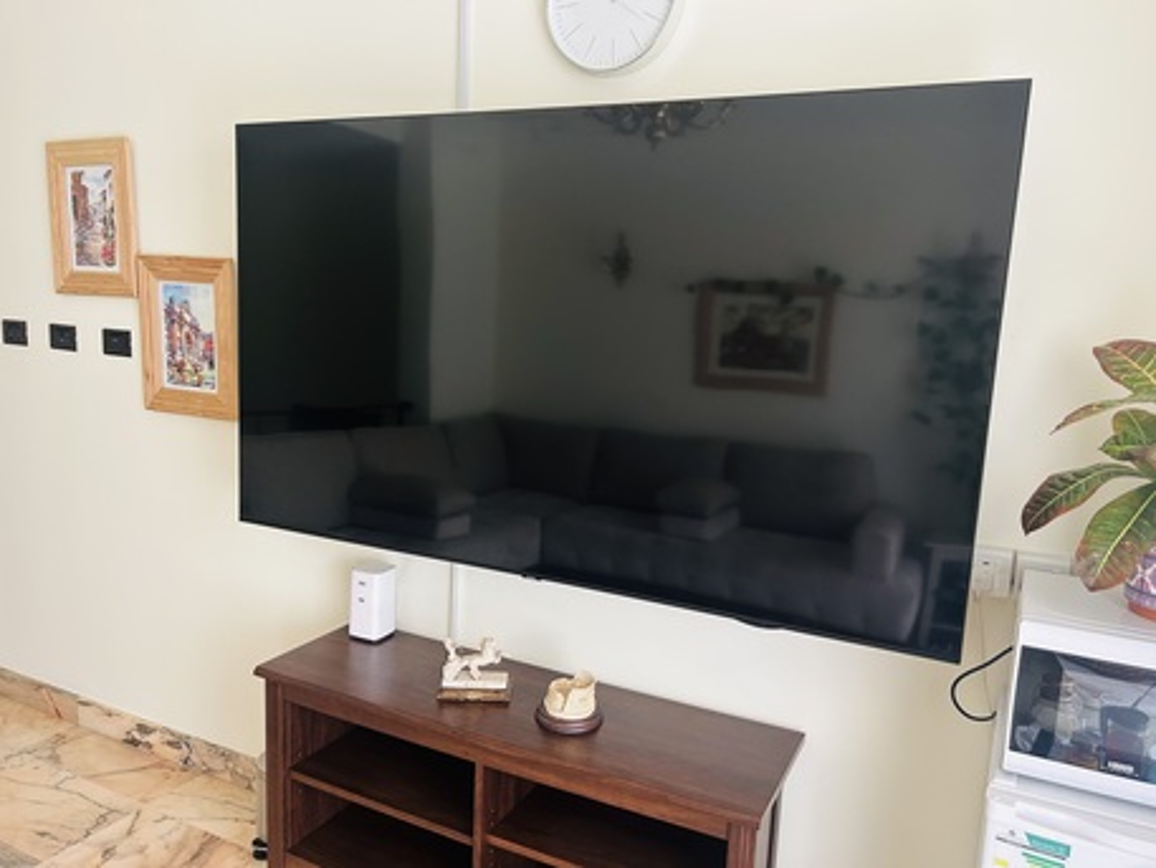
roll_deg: -2.4
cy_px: 434
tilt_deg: -9.3
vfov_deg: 53.1
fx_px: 868
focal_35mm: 26
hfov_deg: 67.3
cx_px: 578
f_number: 1.5
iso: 160
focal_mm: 5.7
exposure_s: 1/60
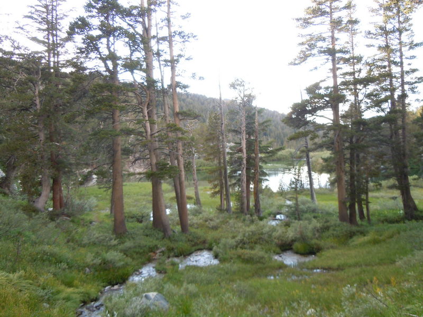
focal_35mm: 30
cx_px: 212
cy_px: 158
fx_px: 367
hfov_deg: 60.0
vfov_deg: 46.8
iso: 125
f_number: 3.5
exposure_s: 1/60
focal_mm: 5.4
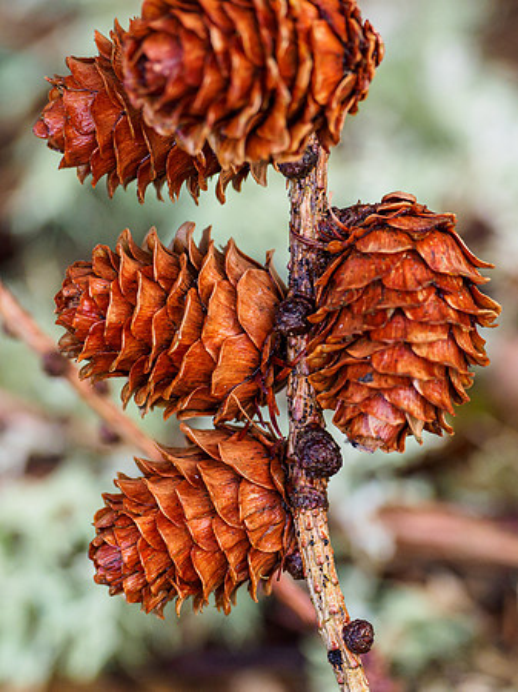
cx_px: 288
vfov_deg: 2.5
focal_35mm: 801
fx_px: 16004
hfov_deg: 1.9
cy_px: 346
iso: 1250
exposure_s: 1/400
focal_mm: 300
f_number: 4.5
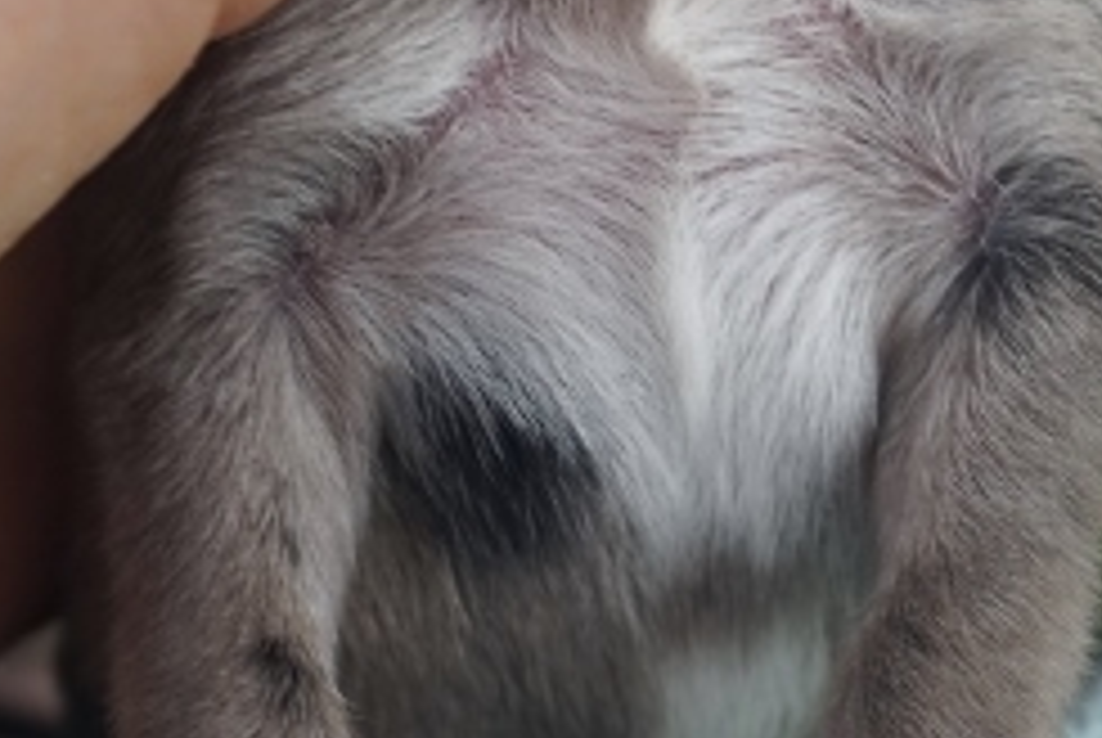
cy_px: 475
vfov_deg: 11.4
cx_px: 648
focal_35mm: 120
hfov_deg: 17.0
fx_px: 3678
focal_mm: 31
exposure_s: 1/80
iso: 100
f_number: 6.3
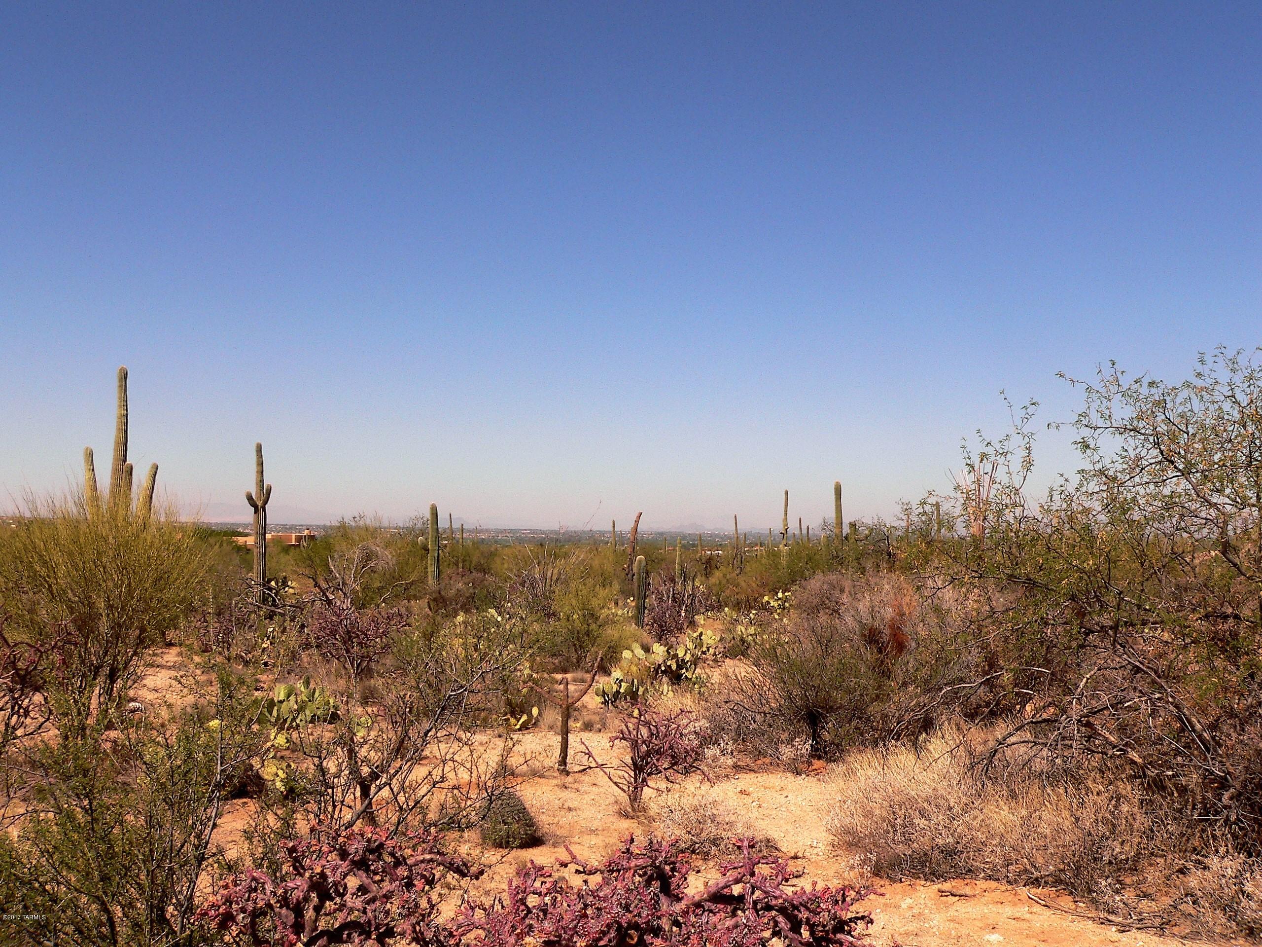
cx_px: 631
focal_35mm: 36
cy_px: 474
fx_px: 1312
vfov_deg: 39.7
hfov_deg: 51.4
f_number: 5.2
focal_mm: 6
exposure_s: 1/500
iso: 80
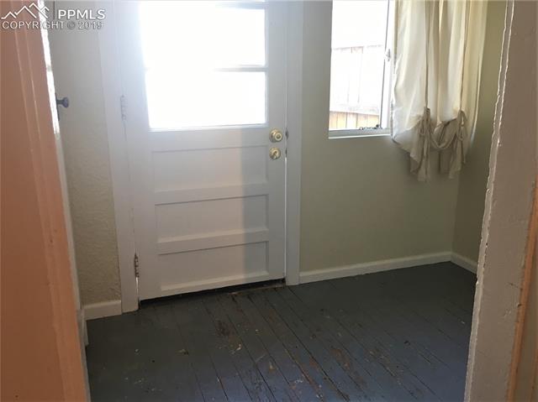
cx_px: 269
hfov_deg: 61.7
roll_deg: -1.4
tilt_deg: -16.1
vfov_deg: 48.2
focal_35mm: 29
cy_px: 201
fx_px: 450
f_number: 2.2
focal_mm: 4.15
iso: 64
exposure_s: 1/30
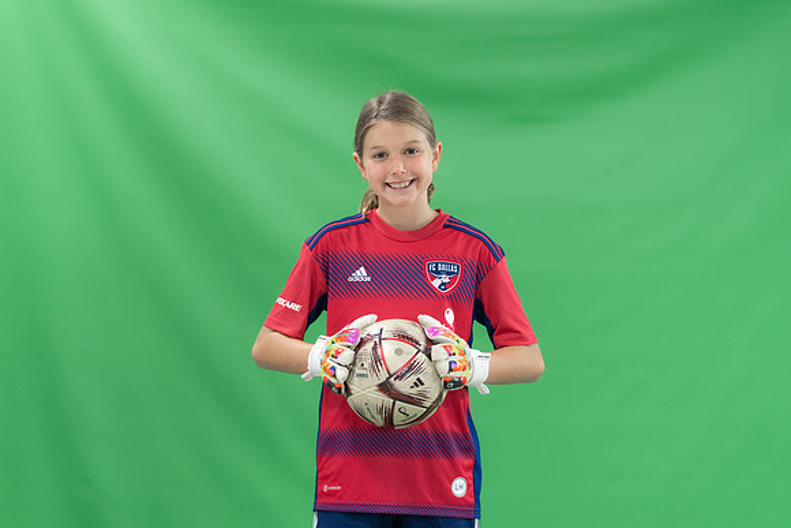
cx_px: 396
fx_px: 2774
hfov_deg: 16.2
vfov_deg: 10.9
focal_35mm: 126
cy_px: 264
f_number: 2.8
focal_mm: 123
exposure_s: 1/250
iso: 1000
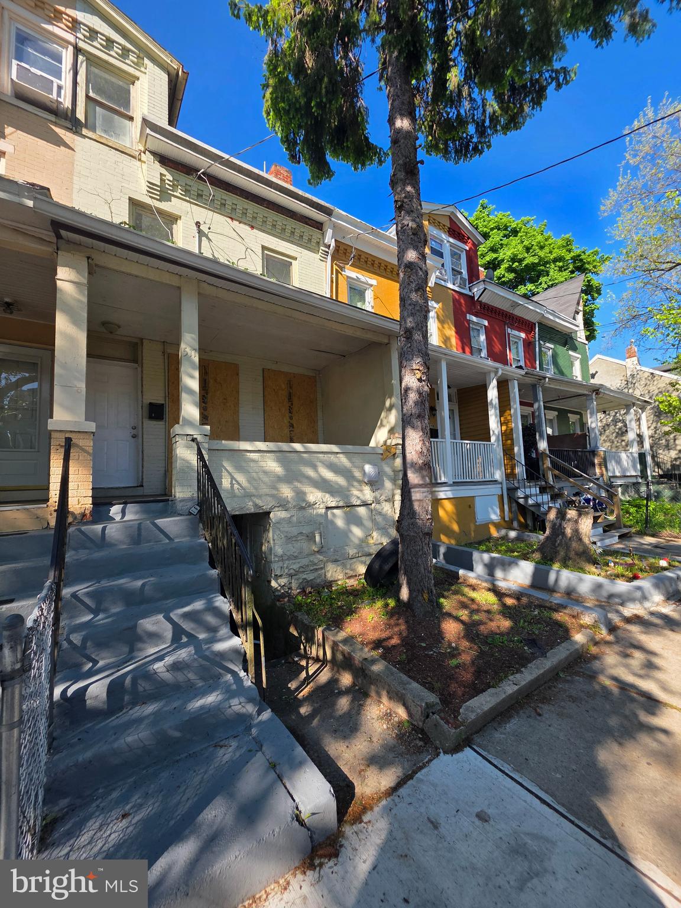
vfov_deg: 106.2
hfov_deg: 89.9
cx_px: 340
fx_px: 341
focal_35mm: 13
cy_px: 454
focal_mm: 2.2
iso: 40
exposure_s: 1/1000
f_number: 1.9
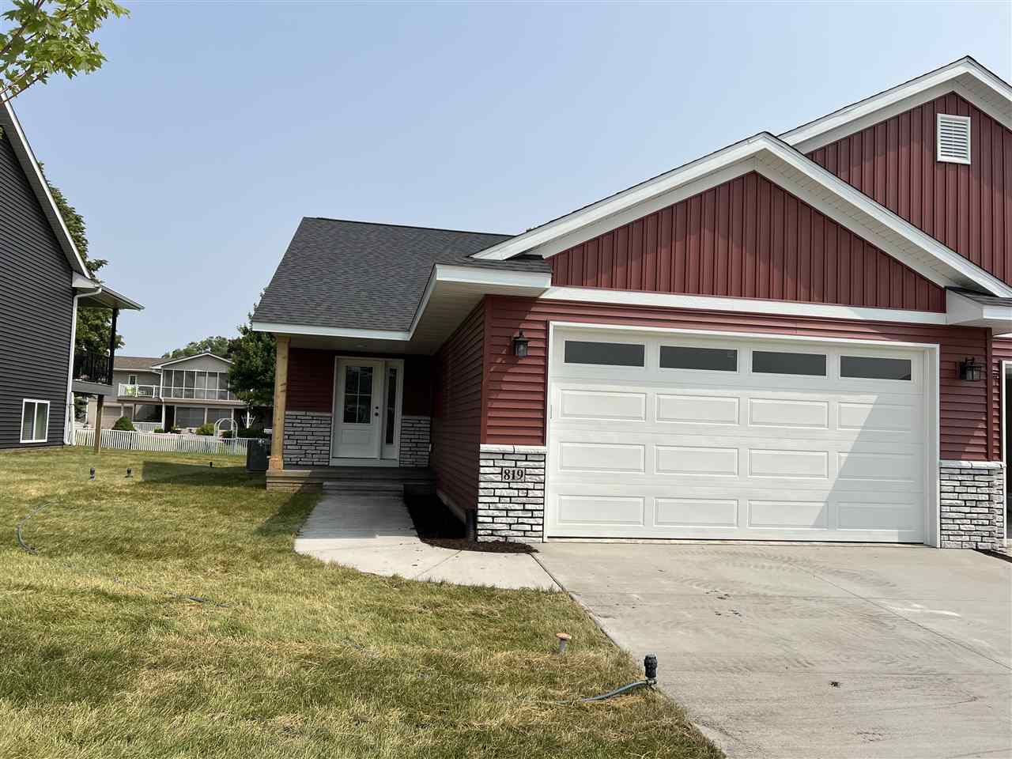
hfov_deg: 67.3
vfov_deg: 53.1
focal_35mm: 26
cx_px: 506
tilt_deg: +3.9
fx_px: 760
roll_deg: -2.1
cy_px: 380
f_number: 1.5
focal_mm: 5.7
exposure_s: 1/6211
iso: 50
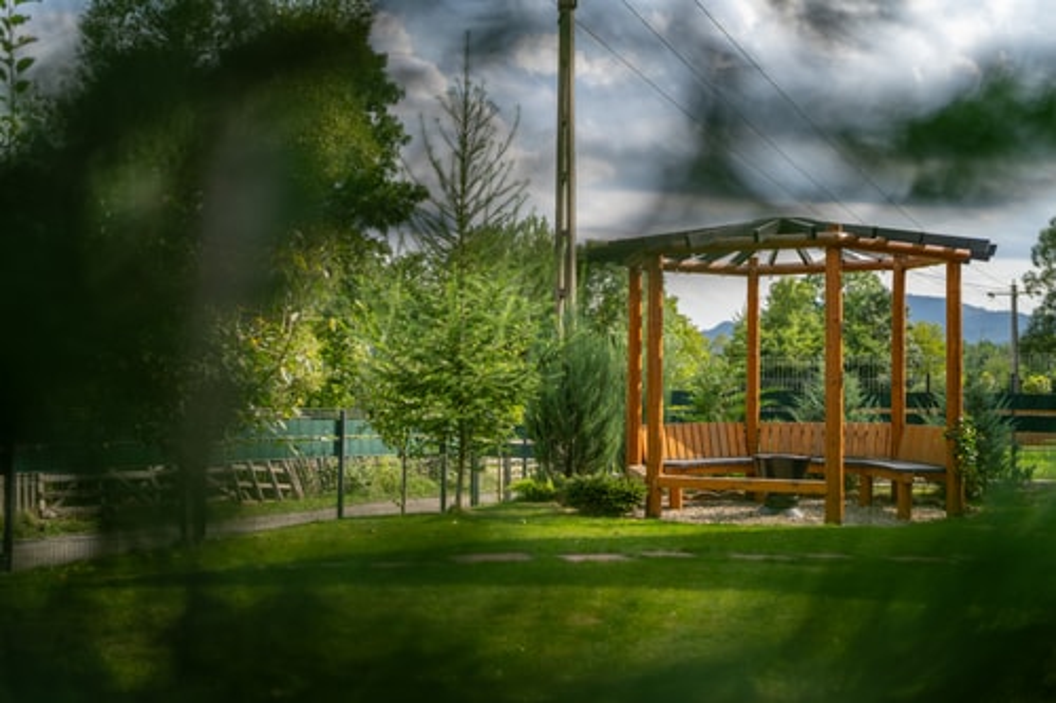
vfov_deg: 27.0
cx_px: 528
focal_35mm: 50
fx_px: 1466
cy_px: 352
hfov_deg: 39.6
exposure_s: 1/4000
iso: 100
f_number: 1.4
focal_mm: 50
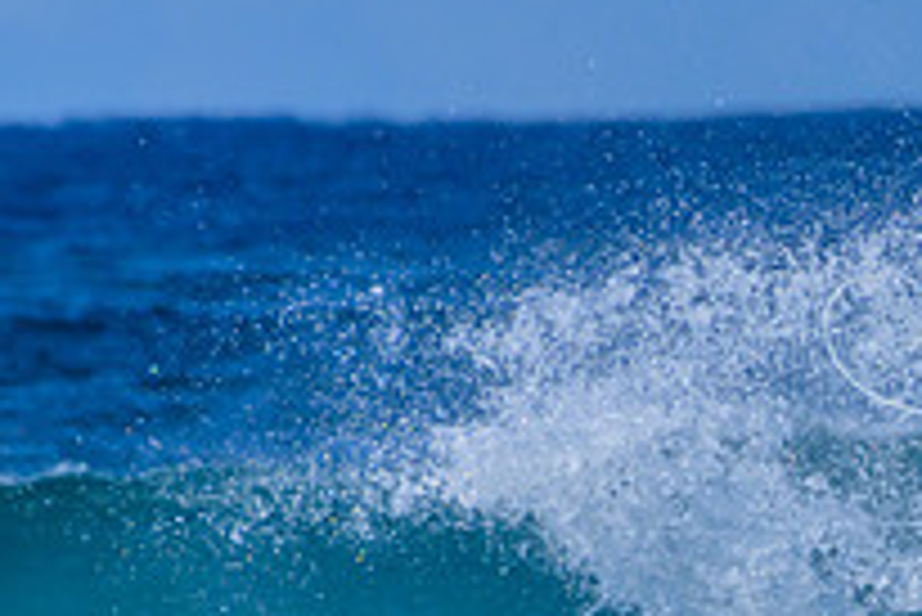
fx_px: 72503
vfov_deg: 0.5
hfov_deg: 0.7
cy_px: 771
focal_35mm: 2829
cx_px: 1286
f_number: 11
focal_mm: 1000
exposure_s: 1/2000
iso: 640
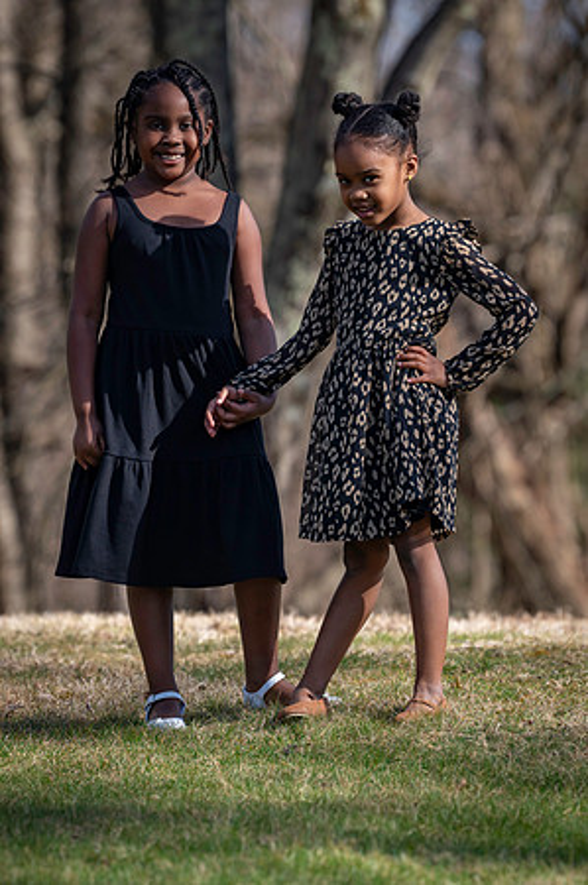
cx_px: 299
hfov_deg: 4.6
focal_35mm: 300
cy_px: 442
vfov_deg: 6.9
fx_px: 7375
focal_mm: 200
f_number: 4
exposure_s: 1/1600
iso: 250
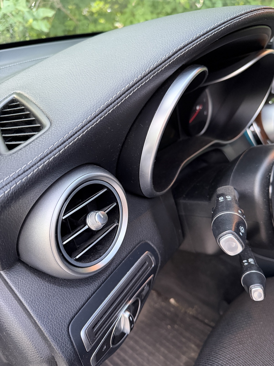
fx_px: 253
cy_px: 183
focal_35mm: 24
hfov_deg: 56.8
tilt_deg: -31.2
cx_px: 137
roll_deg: -0.7
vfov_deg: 71.6
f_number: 1.78
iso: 800
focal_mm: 6.76
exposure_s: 1/50
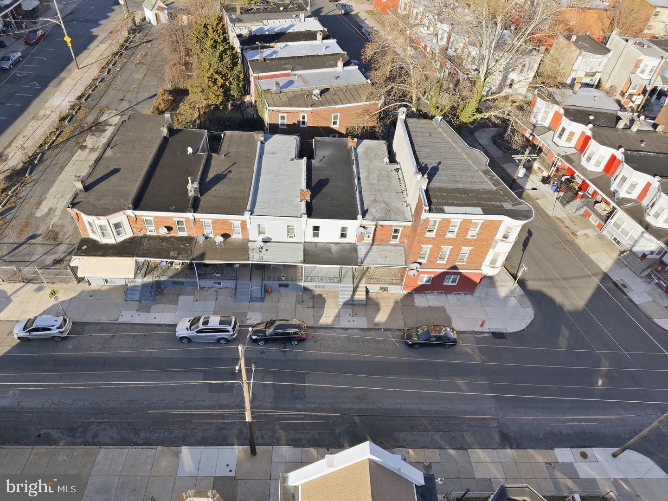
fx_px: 463
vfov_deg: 56.8
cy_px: 250
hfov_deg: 71.6
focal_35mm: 24
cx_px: 334
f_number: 1.8
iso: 400
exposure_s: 1/5000
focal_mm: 8.7
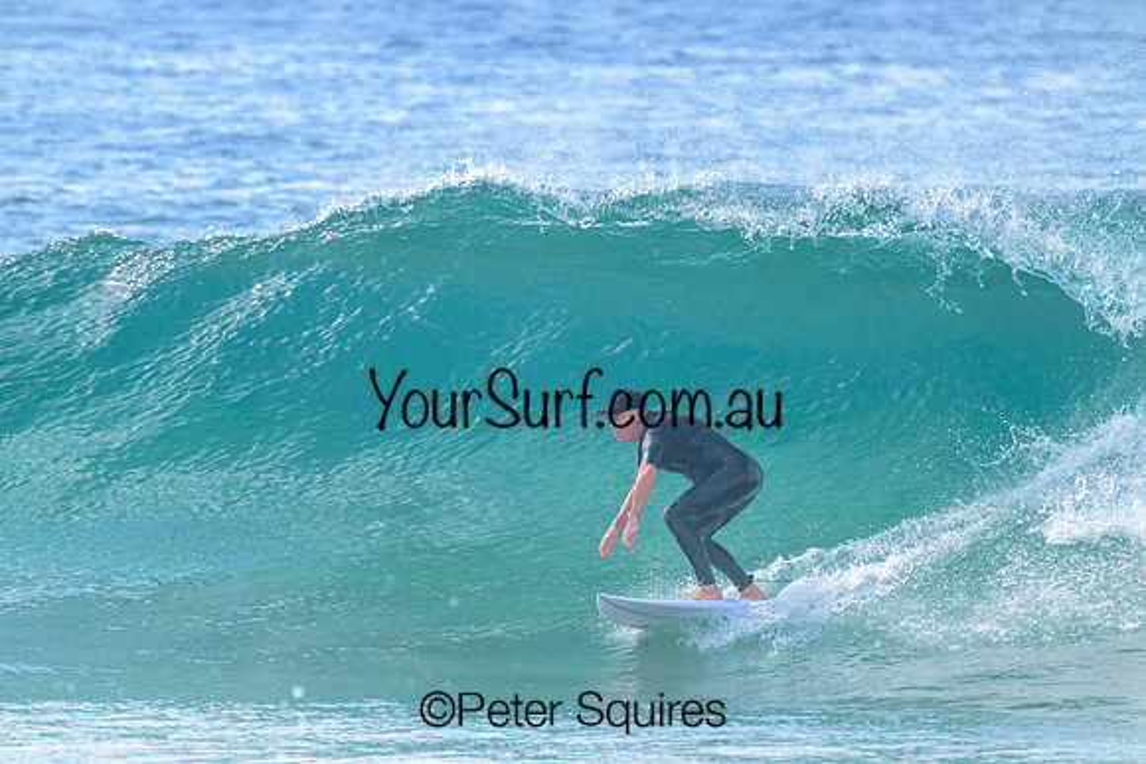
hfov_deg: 2.6
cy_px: 382
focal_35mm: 800
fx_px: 25471
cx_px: 573
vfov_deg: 1.7
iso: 1400
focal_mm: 800
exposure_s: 1/2000
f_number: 11
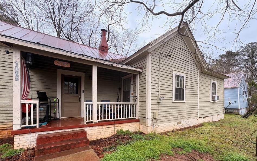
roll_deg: +0.9
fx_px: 112
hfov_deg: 97.8
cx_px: 130
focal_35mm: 16
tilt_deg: +3.3
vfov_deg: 69.9
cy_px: 102
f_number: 2.2
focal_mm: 2.22
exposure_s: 1/99
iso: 40
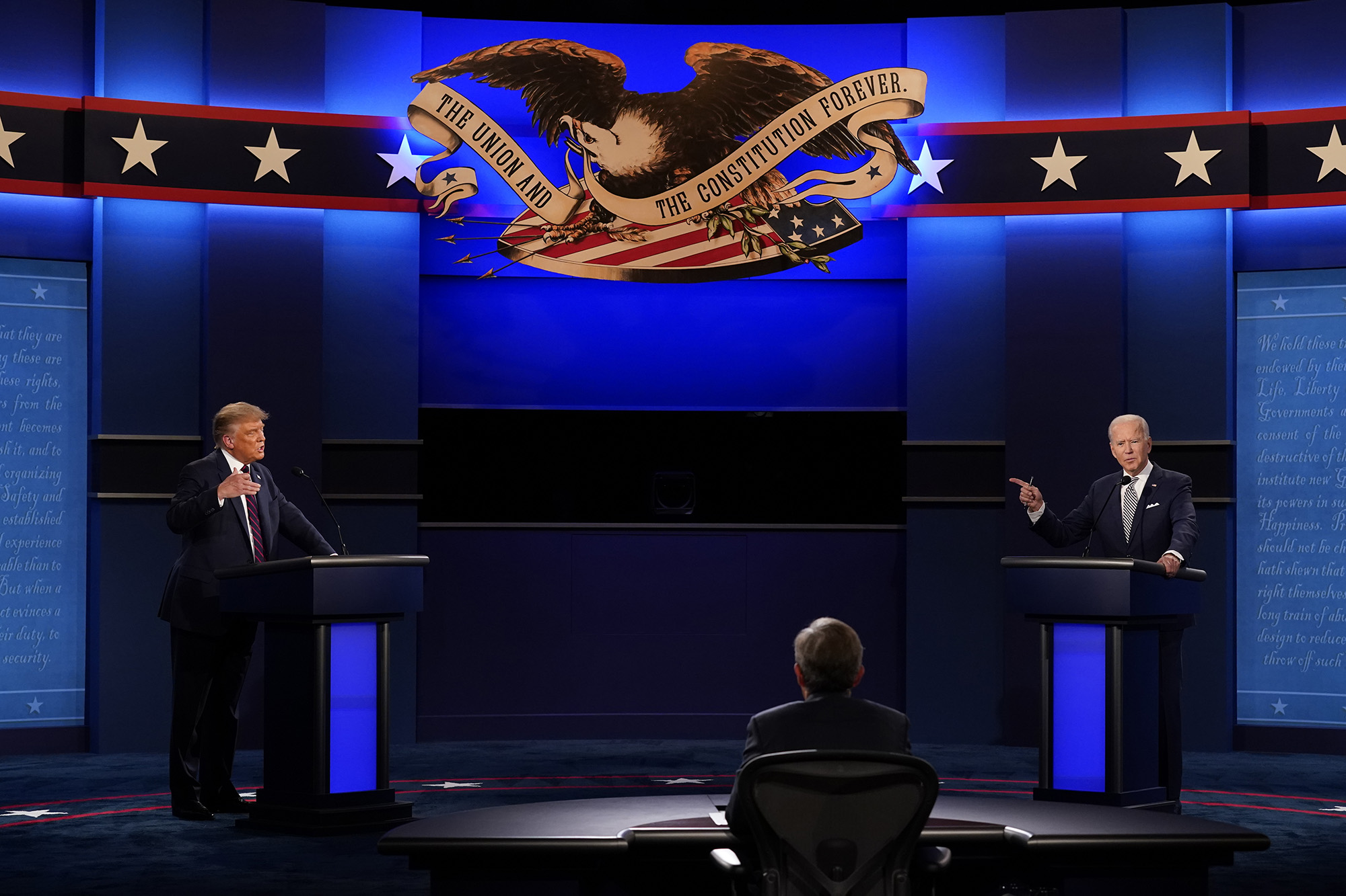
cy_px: 448
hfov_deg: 28.1
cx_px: 673
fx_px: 2692
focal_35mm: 72
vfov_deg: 18.9
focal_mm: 72
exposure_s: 1/250
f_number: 4.5
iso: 3200
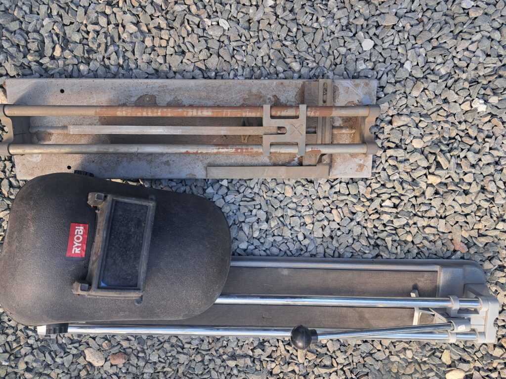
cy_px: 190
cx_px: 253
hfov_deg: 71.6
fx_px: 351
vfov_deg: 56.8
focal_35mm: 24
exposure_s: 1/113
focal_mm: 5.23
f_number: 1.8
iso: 50
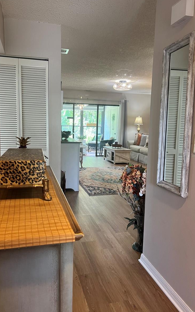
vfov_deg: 66.5
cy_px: 155
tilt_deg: -8.0
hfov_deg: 44.5
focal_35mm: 28
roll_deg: -1.6
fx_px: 238
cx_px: 91
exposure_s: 1/60
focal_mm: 5.7
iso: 160
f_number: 1.5
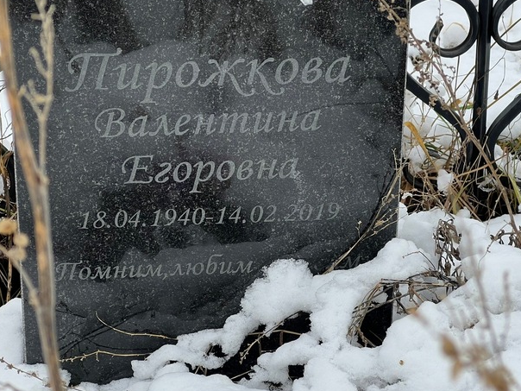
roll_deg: +0.4
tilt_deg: -25.6
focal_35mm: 102
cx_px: 291
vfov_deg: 14.5
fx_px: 1535
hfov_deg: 19.3
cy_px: 164
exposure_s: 1/99
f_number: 2.8
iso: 40
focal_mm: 9
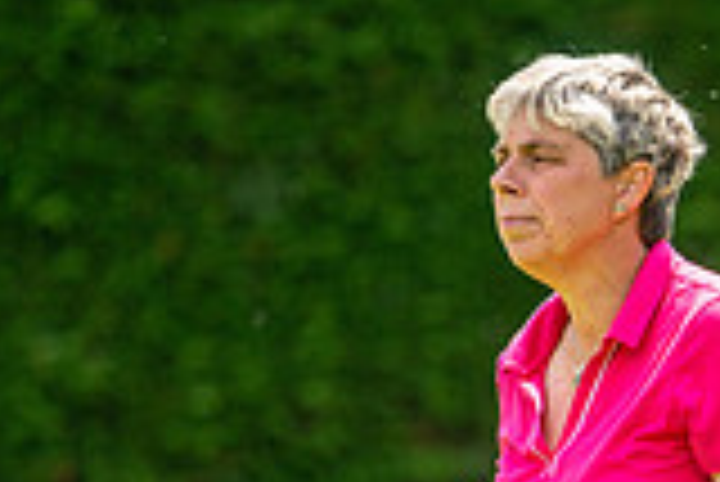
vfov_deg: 1.3
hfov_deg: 1.9
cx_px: 1292
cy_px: 795
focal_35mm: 1085
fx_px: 21719
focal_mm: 300
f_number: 4
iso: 200
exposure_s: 1/1000
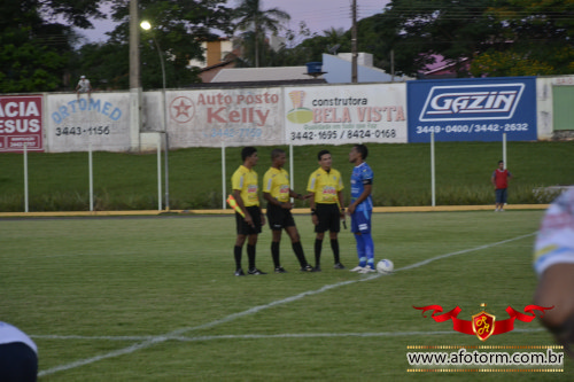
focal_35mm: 128
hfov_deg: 16.1
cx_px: 287
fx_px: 2032
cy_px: 191
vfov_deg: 10.7
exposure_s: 1/125
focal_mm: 85
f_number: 5.6
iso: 1600
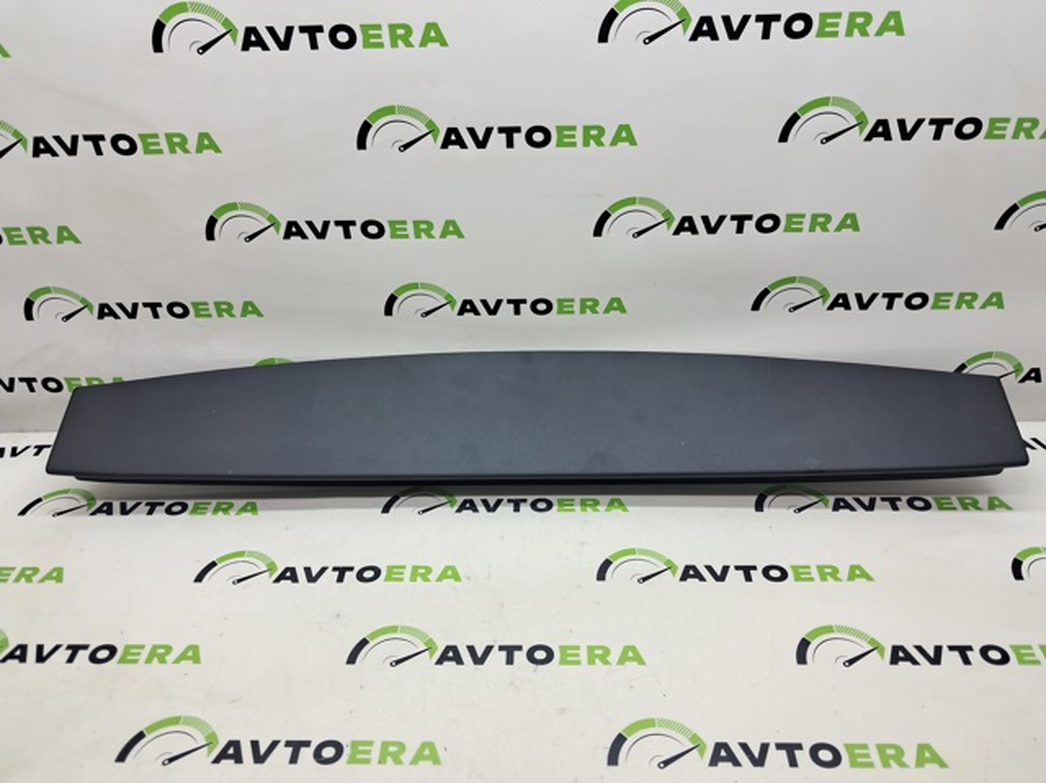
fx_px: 815
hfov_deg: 65.4
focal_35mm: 27
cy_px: 392
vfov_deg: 51.3
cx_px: 523
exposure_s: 1/50
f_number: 1.8
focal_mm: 4
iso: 50
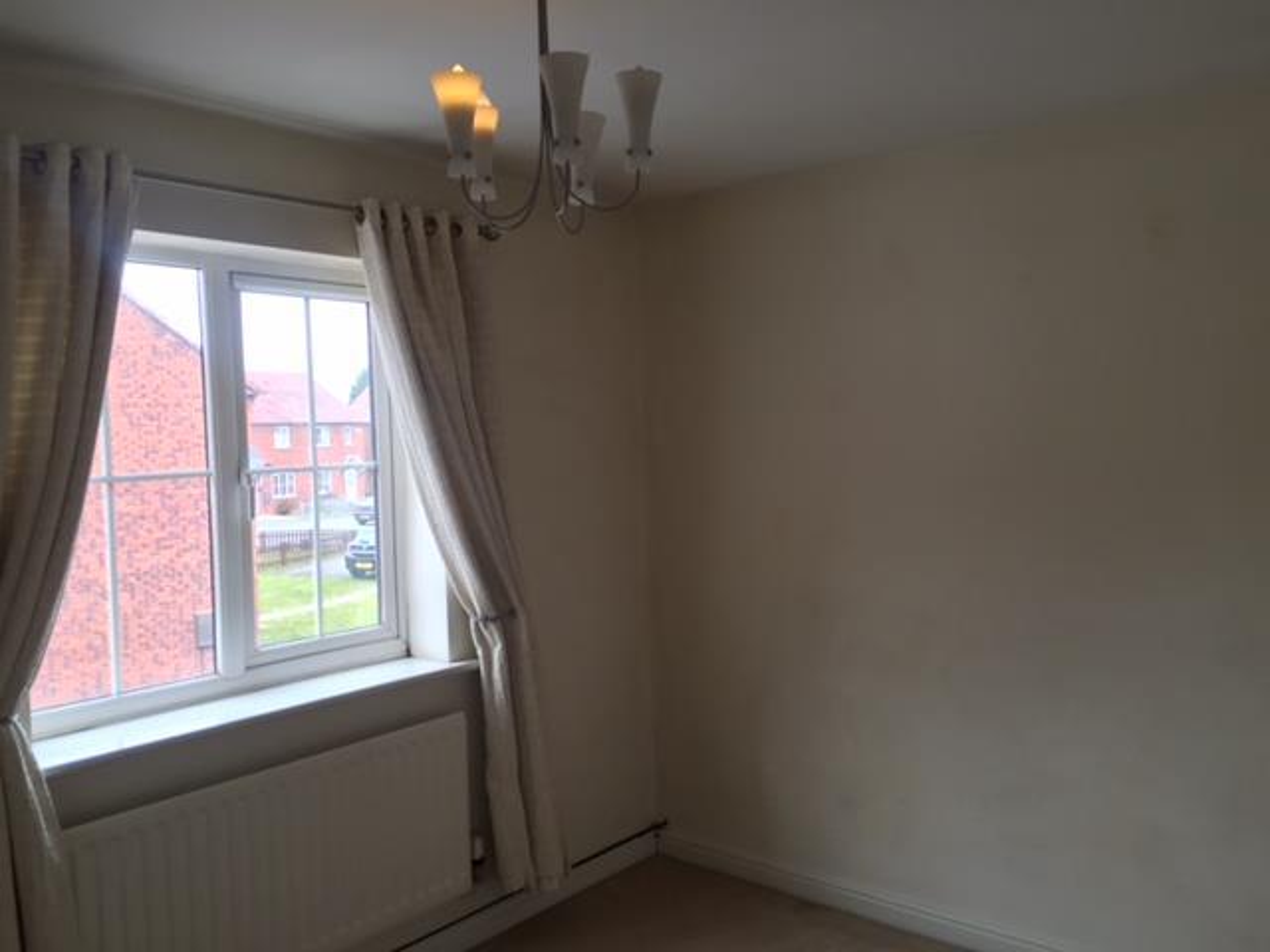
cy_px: 476
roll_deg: +1.0
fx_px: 1064
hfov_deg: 61.7
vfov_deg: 48.2
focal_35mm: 29
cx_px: 635
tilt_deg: -2.5
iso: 40
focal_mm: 4.15
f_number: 2.2
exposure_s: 1/50
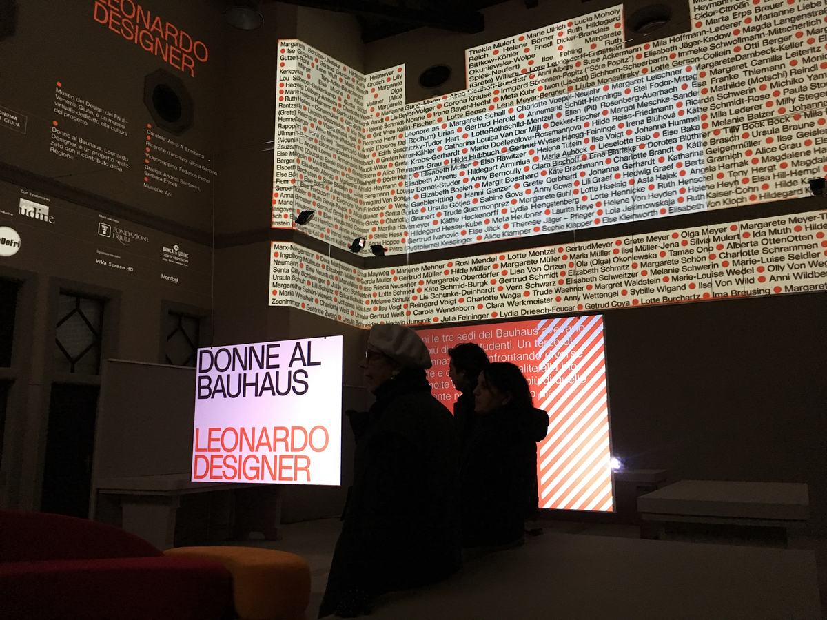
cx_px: 414
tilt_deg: +9.4
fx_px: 693
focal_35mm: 29
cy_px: 310
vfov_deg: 48.2
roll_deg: -0.6
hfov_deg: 61.7
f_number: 2.2
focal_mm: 4.15
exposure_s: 1/17
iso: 250
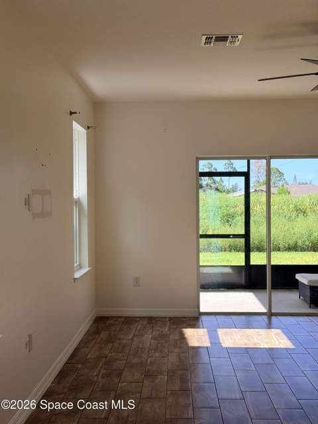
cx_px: 159
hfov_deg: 30.3
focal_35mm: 48
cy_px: 212
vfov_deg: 39.7
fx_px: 588
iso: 80
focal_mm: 6.76
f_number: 1.78
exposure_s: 1/549
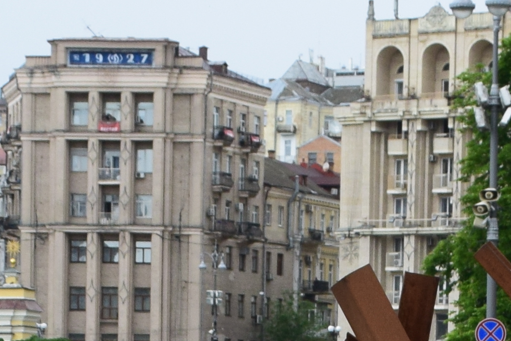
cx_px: 333
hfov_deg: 9.5
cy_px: 903
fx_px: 3064
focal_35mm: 216
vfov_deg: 6.0
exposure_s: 1/250
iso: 400
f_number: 10
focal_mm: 25
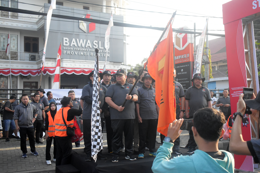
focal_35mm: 38
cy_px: 86
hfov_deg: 51.3
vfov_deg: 35.5
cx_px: 130
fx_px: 271
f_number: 5
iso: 3200
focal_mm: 25
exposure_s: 1/2500
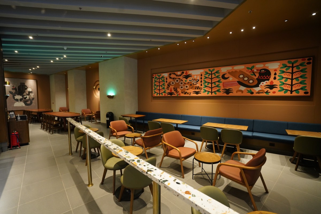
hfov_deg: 96.7
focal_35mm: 16
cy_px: 107
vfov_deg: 73.7
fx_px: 143
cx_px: 160
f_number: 4
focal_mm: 16
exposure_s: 1/100
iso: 4000
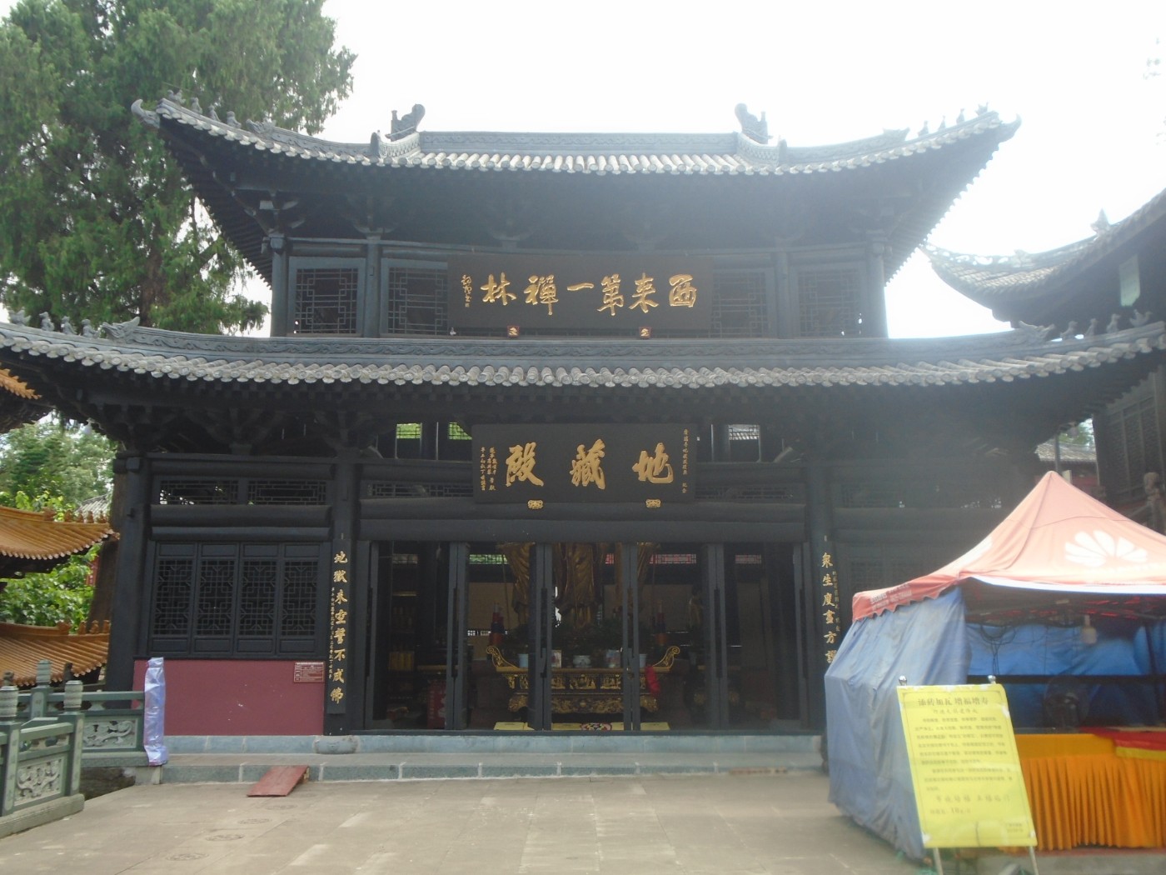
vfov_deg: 45.4
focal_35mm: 31
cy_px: 438
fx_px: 1044
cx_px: 583
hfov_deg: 58.4
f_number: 3.5
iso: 100
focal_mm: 5.5
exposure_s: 1/160
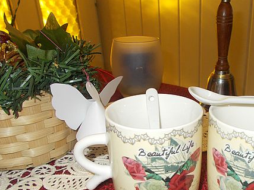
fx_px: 286
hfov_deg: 46.2
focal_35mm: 39
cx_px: 190
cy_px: 123
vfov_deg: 36.5
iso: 200
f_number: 3.2
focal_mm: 4.6
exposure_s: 1/25
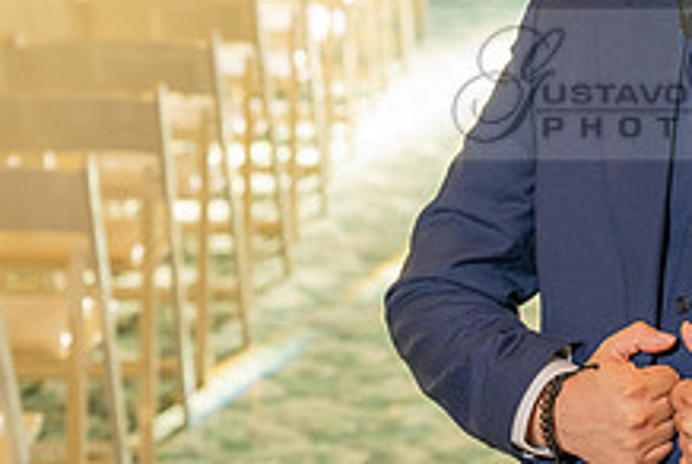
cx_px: 702
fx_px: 3580
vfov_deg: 7.4
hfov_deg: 10.9
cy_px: 84
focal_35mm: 186
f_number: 4.5
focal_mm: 70
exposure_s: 1/125
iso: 1000
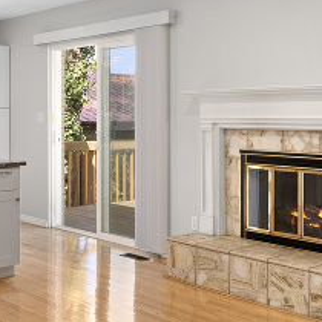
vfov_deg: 29.9
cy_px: 114
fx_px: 600
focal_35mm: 57
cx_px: 107
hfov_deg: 29.8
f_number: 11
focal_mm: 22
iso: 200
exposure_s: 1/2
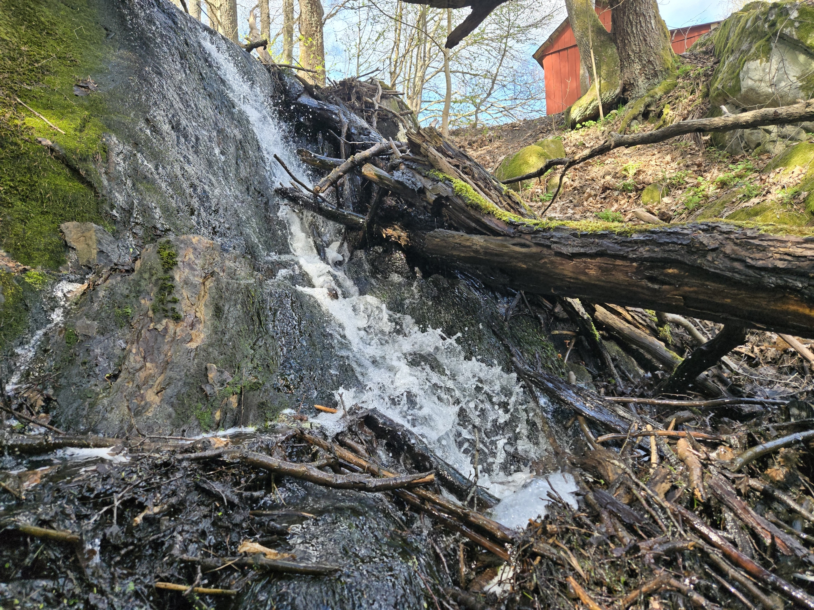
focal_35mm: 23
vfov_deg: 58.9
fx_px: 541
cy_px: 305
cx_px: 407
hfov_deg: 73.9
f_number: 1.8
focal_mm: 5.4
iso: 100
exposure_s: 1/508
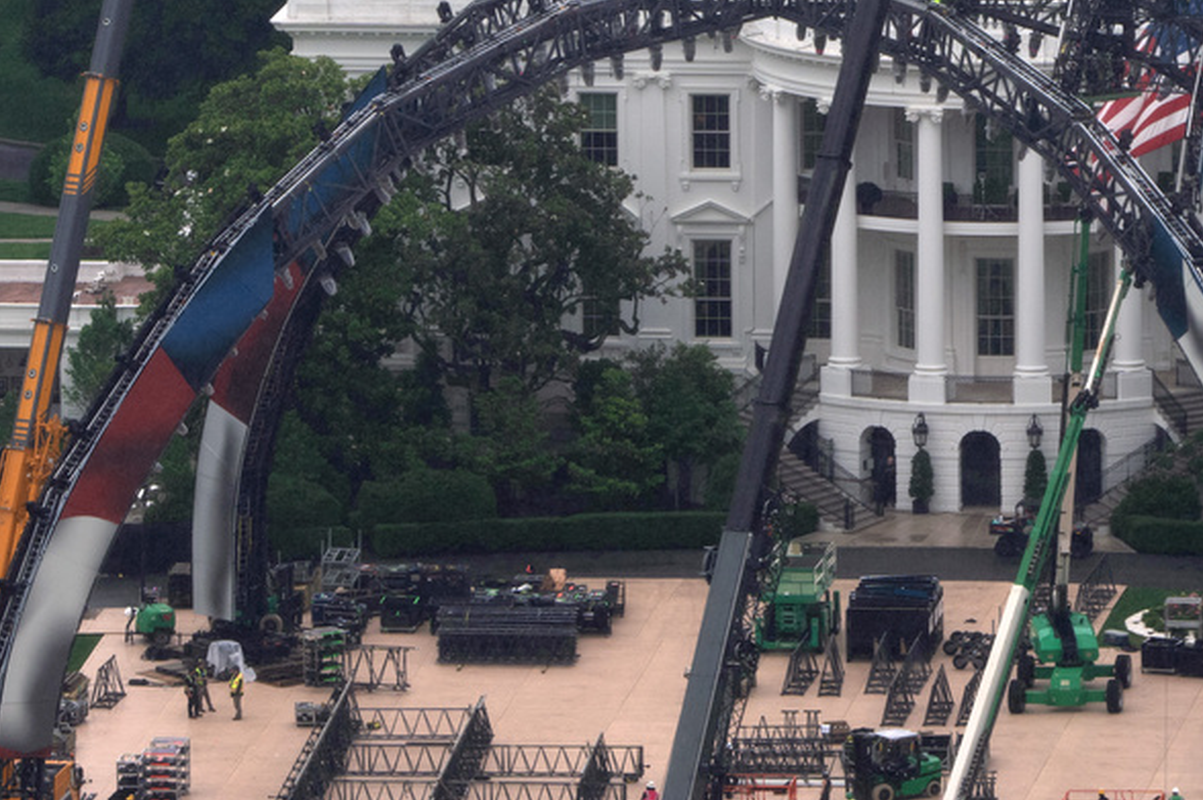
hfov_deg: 2.8
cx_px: 861
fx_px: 24607
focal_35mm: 737
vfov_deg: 1.9
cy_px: 466
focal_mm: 282
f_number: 9
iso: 160
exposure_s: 1/200
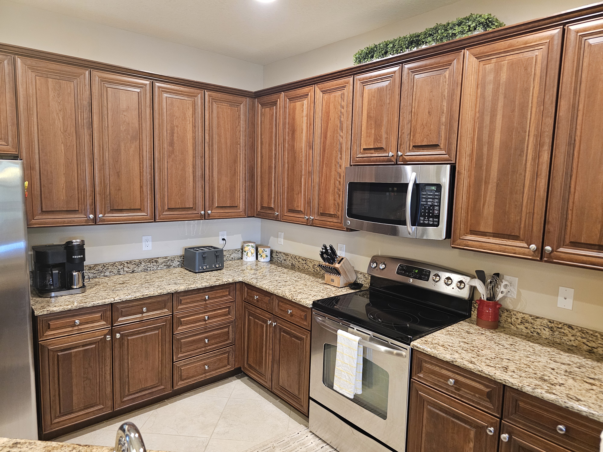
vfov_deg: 58.9
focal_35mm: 23
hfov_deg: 73.9
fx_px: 401
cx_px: 302
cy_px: 226
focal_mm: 6.3
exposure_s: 1/60
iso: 800
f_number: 1.7
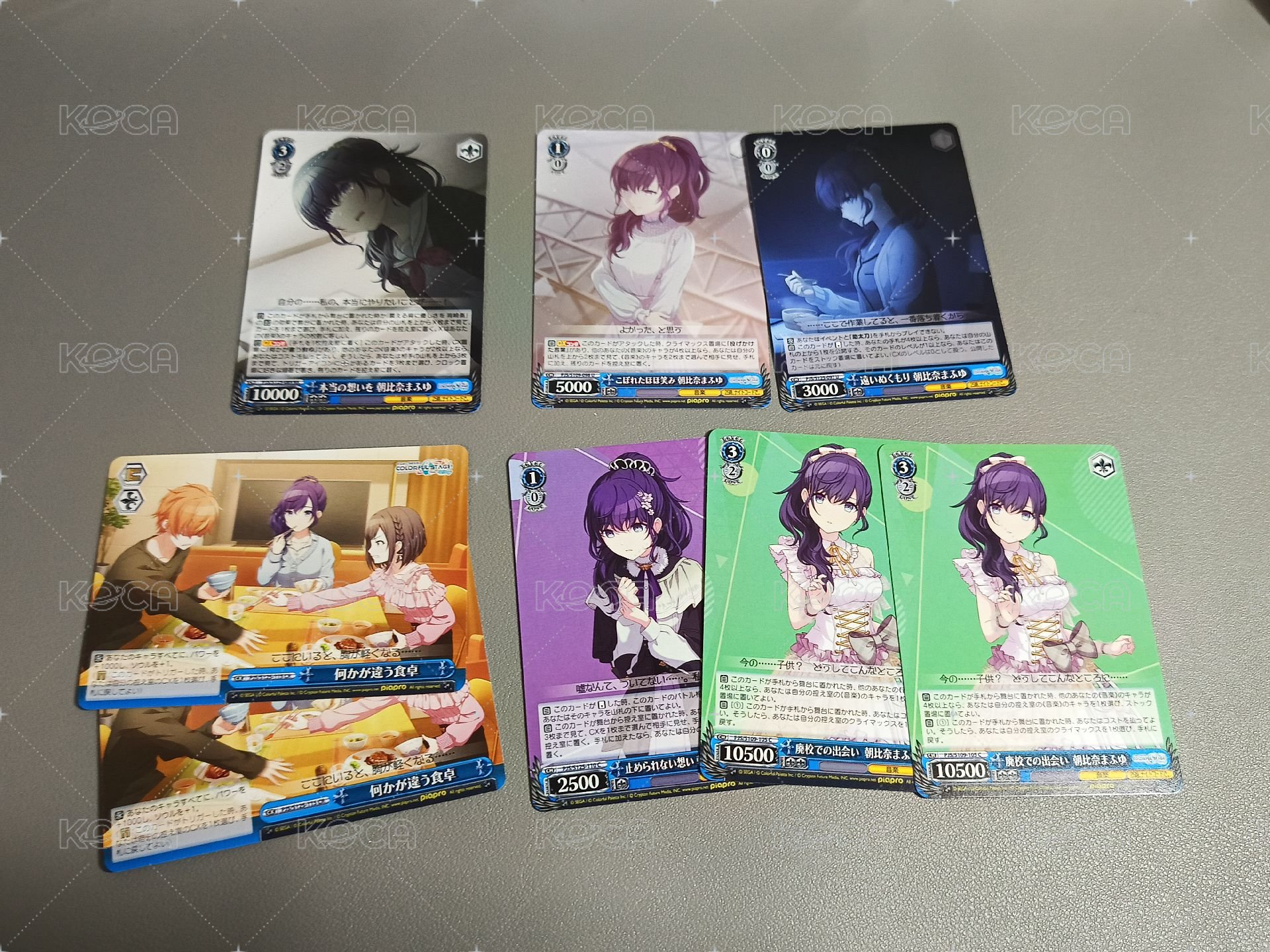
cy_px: 476
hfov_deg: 61.7
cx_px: 635
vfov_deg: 48.2
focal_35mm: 29
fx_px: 1064
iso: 800
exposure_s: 1/60
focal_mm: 5.24
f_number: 1.75
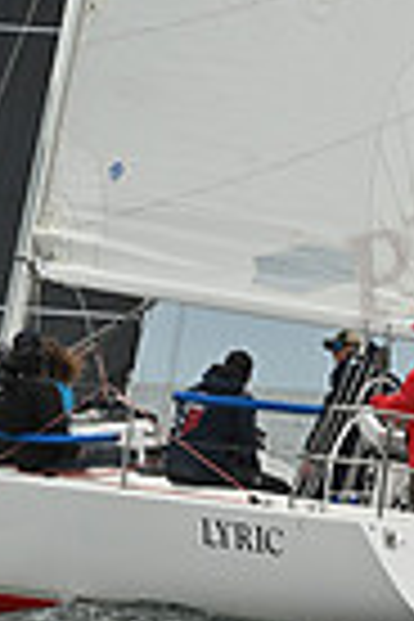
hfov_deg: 4.7
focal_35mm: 294
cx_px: 115
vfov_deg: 6.9
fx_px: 5071
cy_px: -418
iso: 320
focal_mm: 70
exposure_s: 1/1250
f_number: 11
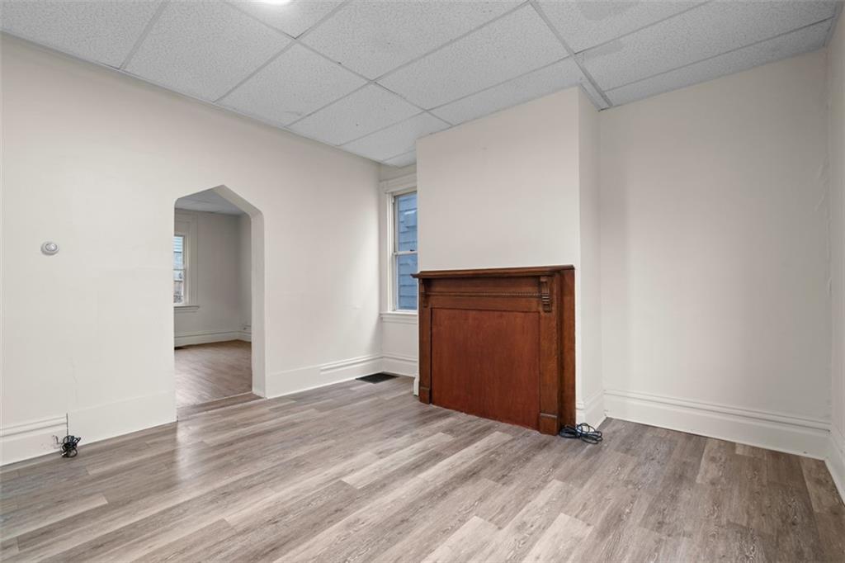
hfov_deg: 96.8
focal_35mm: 16
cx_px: 422
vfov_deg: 73.7
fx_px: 375
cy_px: 282
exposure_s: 1/2
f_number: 8
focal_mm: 16
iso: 400
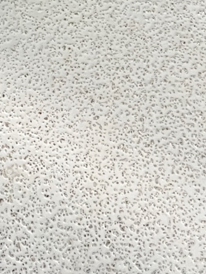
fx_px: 921
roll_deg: -0.8
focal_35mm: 116
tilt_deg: -37.8
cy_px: -295
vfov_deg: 14.0
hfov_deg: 12.3
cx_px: -75
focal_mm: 5.1
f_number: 1.6
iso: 125
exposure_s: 1/50
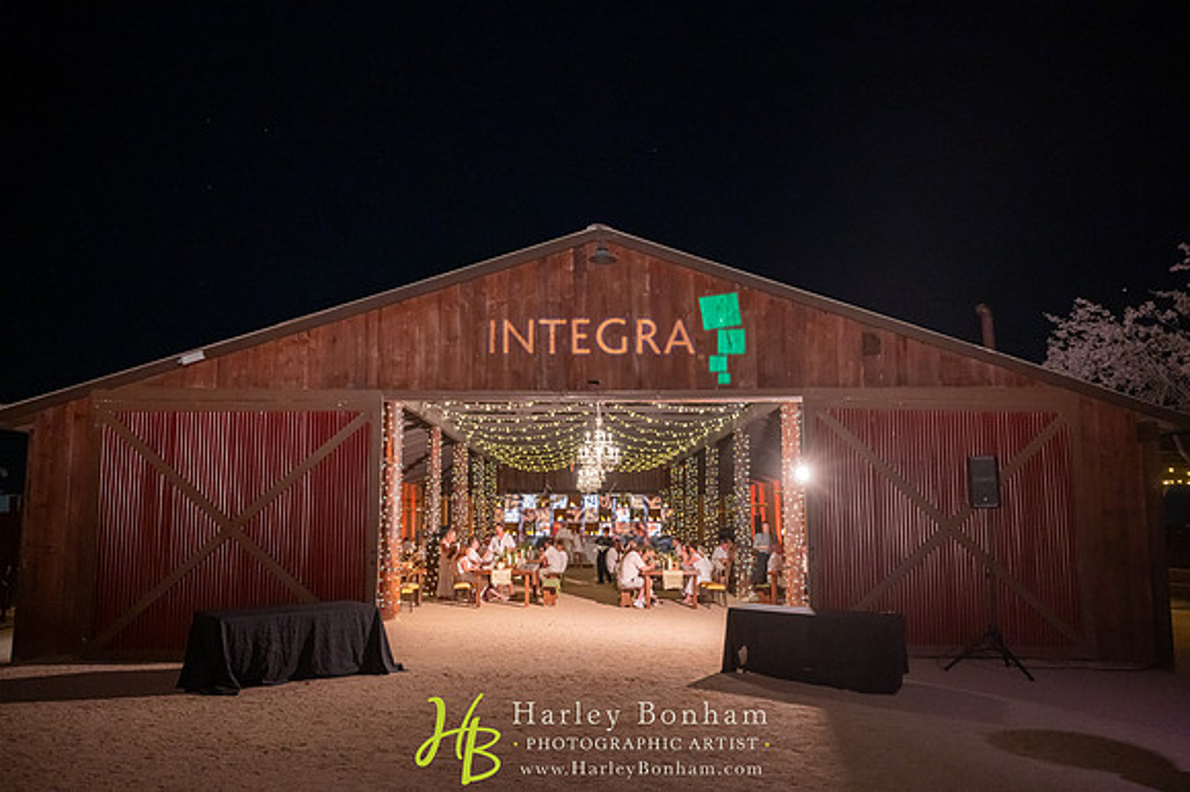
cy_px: 396
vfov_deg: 46.4
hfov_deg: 65.5
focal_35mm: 28
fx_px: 925
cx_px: 595
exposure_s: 1/80
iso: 1600
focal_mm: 28
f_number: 4
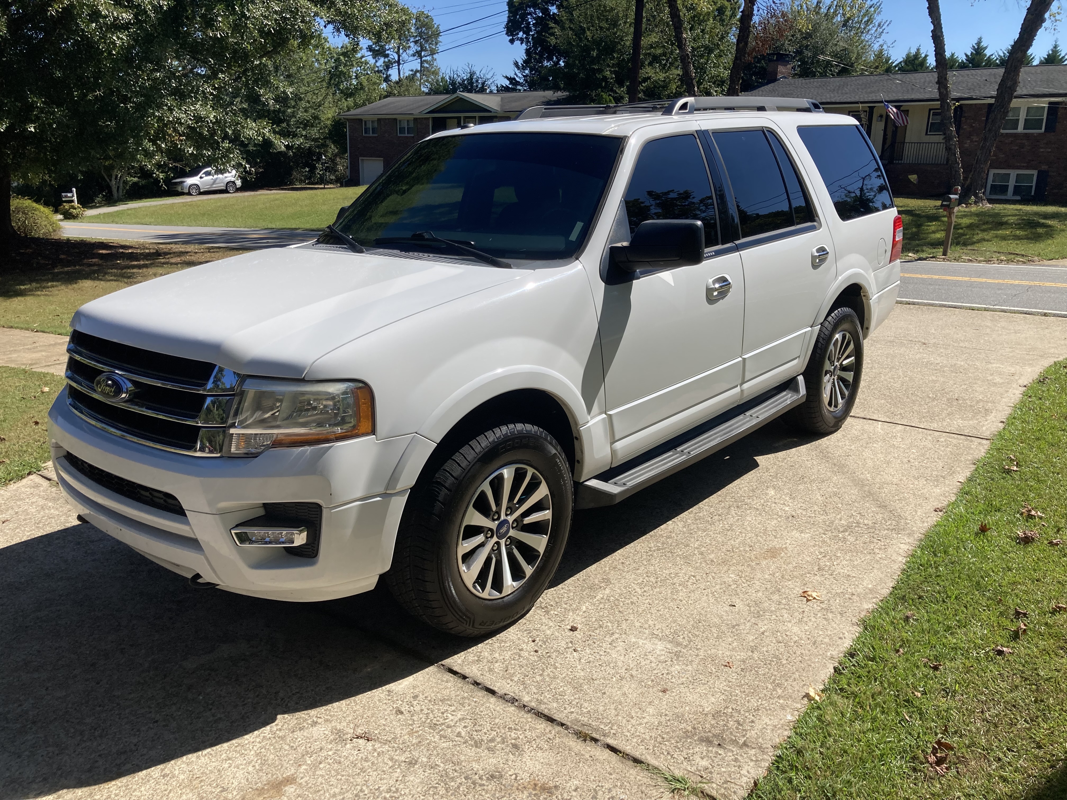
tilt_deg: -16.2
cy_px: 400
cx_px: 534
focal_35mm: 28
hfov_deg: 63.4
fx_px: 863
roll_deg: -1.9
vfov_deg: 49.7
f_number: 1.8
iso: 20
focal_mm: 3.99
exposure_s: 1/2433
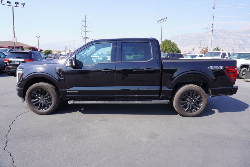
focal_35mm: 24
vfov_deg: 53.2
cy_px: 84
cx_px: 125
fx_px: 167
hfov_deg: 73.7
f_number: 8
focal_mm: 16
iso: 100
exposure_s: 1/125
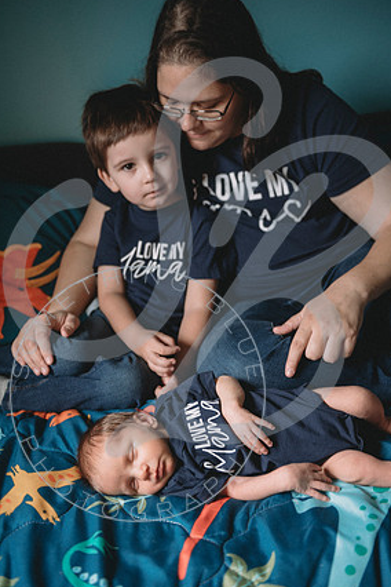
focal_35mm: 37
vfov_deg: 51.9
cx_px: 200
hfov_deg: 35.9
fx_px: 603
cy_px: 289
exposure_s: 1/125
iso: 250
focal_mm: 35
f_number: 2.8
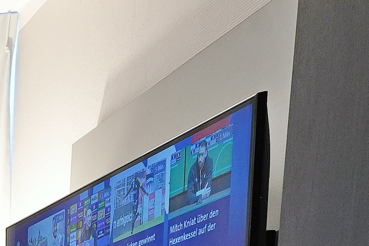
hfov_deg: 11.3
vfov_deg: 9.4
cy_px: 691
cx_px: -711
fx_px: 1230
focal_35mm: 120
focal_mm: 17
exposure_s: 1/5
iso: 400
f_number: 8
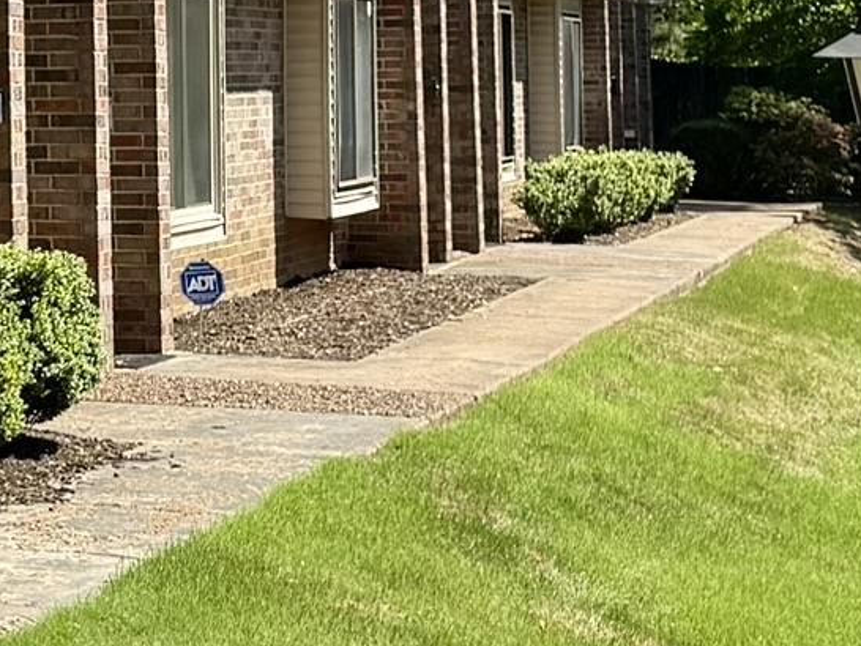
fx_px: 2240
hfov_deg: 20.2
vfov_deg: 15.7
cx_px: -203
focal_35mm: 90
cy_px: -159
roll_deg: +1.3
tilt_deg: +3.6
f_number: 1.78
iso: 80
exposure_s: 1/2611
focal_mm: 6.76
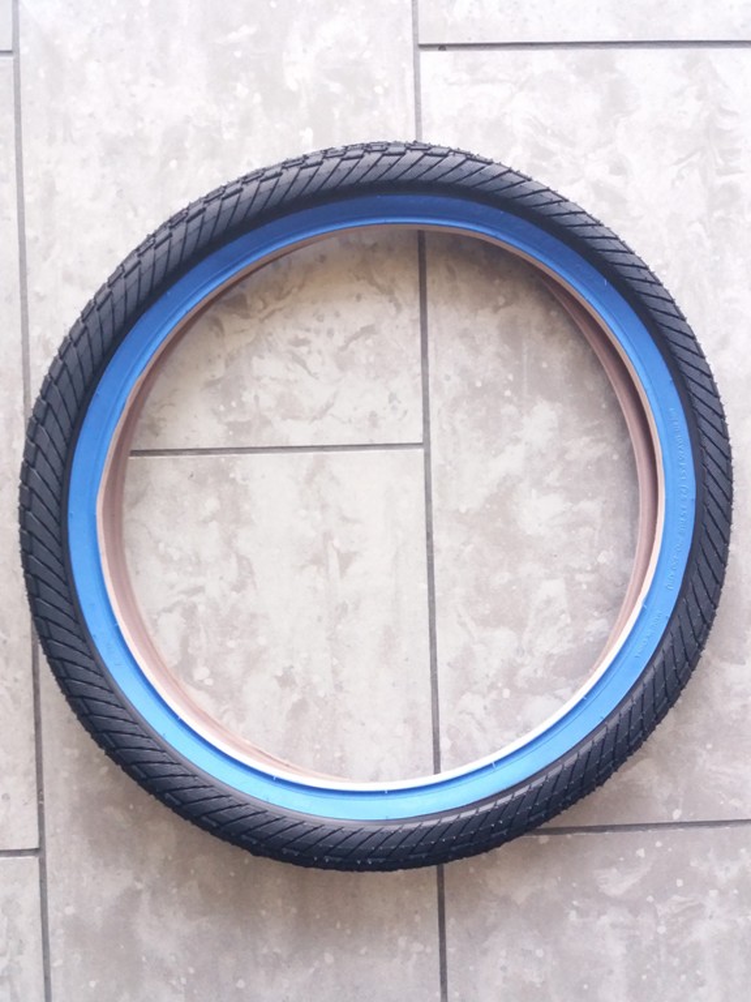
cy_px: 501
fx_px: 810
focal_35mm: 28
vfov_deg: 63.4
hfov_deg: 49.7
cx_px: 376
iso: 160
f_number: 1.9
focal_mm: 3.7
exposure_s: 1/33
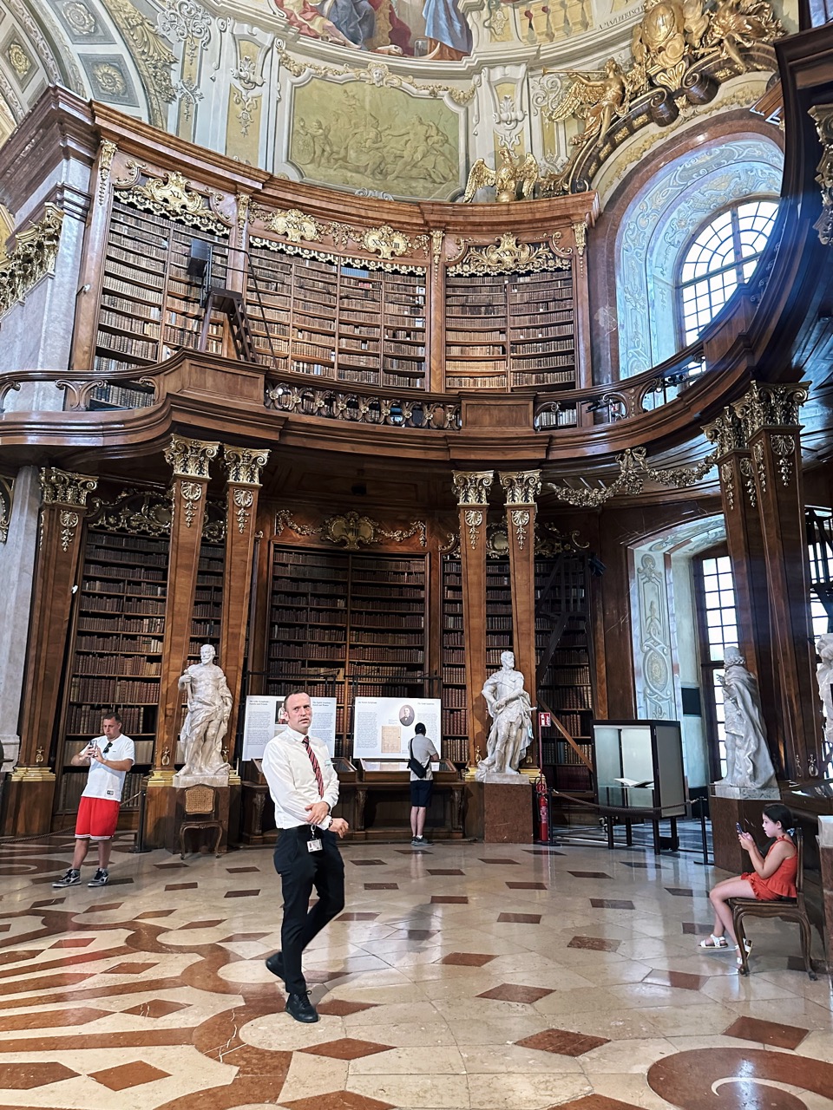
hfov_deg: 56.8
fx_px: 770
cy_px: 555
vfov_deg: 71.6
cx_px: 416
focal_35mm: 24
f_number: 1.78
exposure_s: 1/50
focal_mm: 6.86
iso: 800
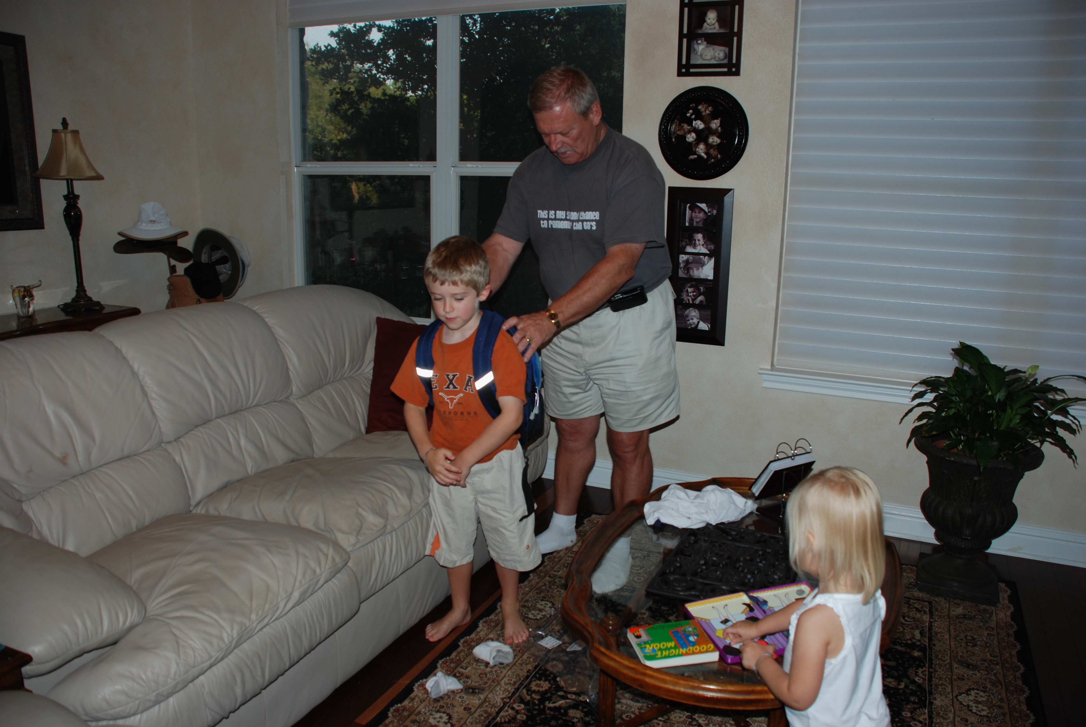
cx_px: 543
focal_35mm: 27
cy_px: 364
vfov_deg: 48.0
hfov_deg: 67.3
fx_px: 815
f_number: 3.5
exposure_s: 1/60
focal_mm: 18
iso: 200
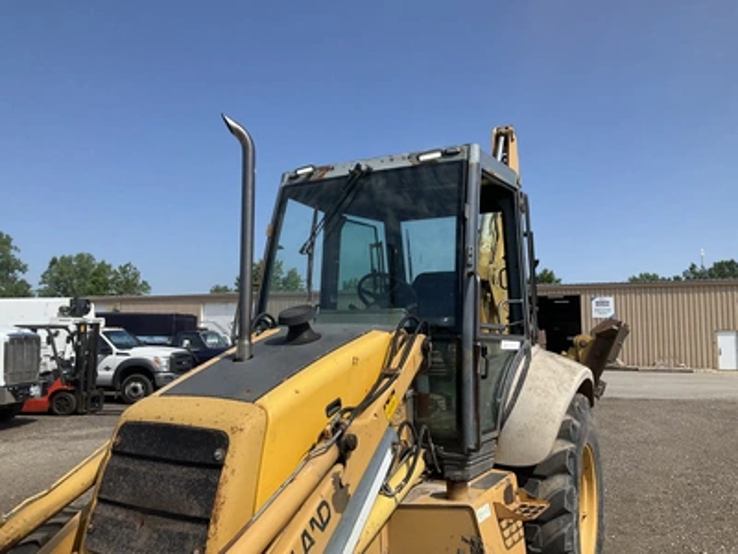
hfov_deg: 61.7
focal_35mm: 29
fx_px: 618
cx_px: 369
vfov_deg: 48.2
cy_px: 277
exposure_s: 1/2058
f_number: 1.8
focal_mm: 3
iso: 25
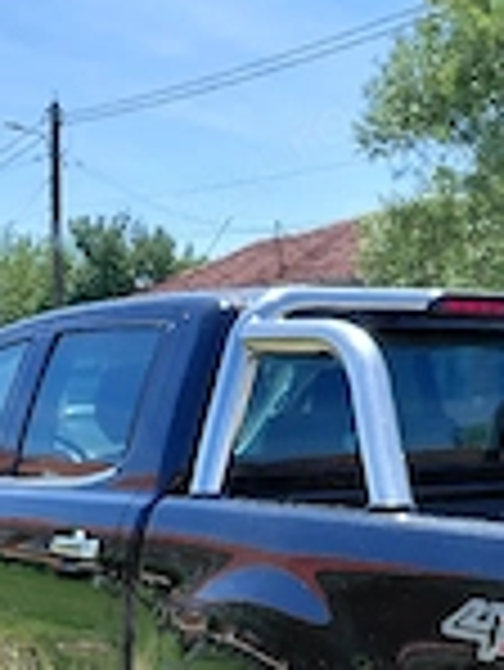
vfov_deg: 27.8
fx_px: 1299
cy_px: 616
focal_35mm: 67
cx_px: 297
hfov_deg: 21.9
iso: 50
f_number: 1.8
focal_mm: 4.69
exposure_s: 1/1429
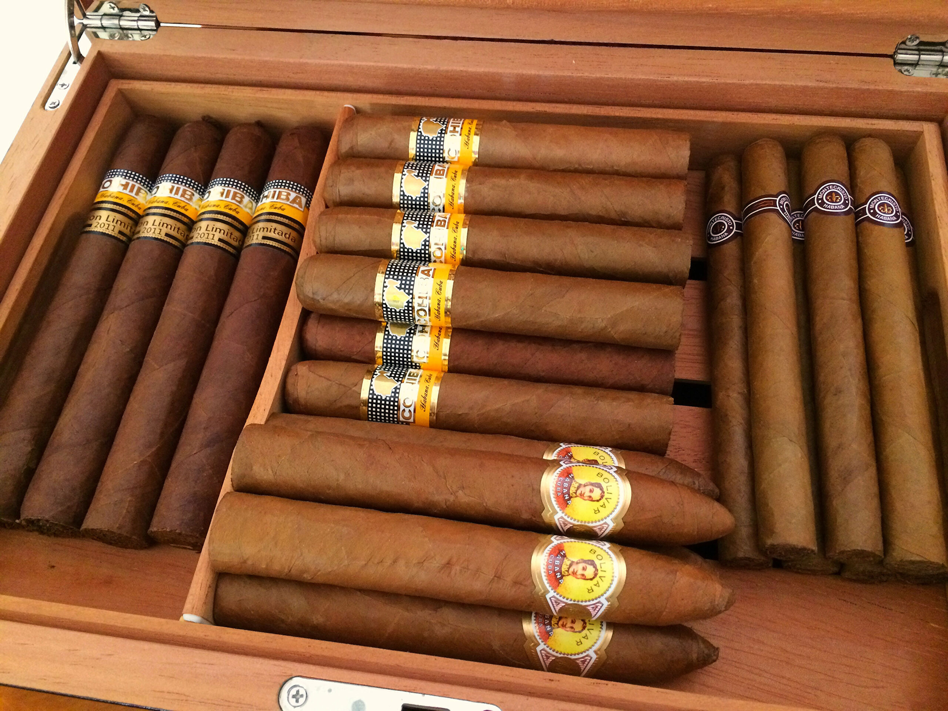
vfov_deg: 48.2
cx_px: 474
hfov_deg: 61.7
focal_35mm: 29
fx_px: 794
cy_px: 356
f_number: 2.2
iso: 320
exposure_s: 1/30
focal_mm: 4.2
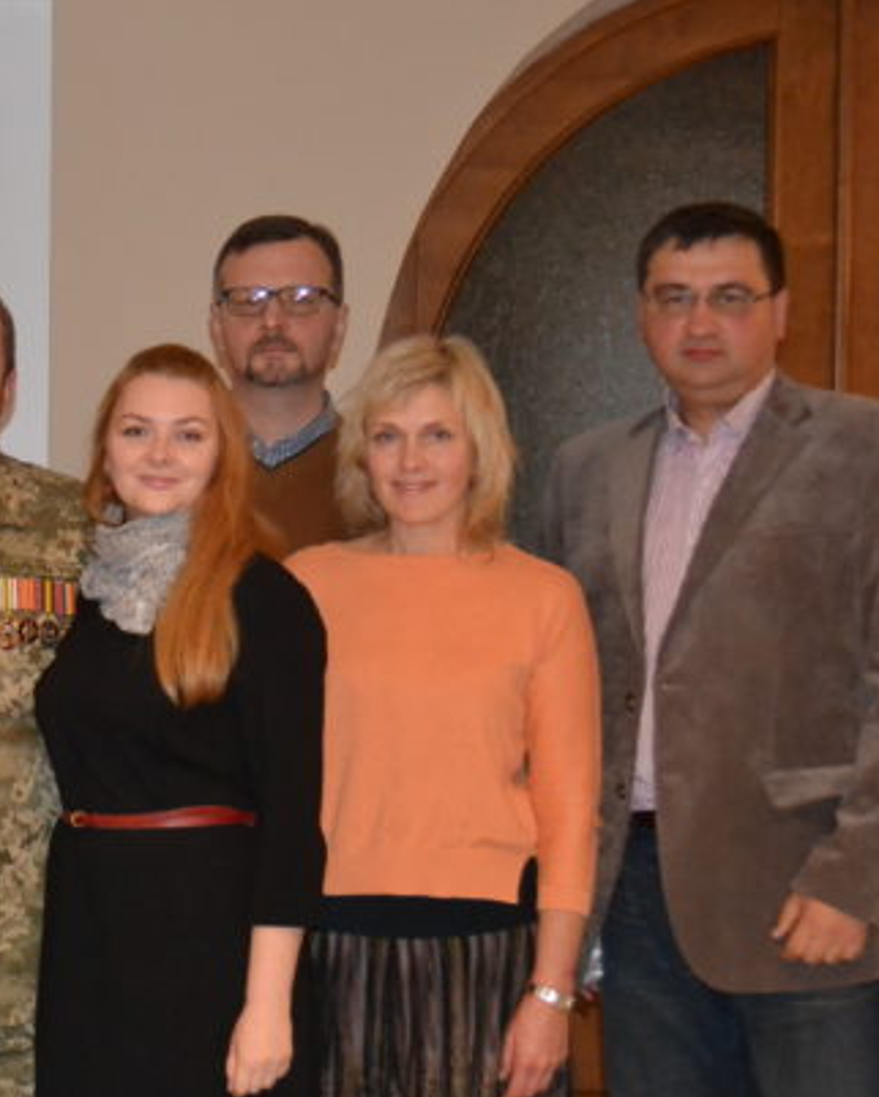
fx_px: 3248
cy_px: 674
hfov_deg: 15.0
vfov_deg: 19.2
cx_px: -117
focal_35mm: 100
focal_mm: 35
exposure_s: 1/60
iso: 3200
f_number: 5
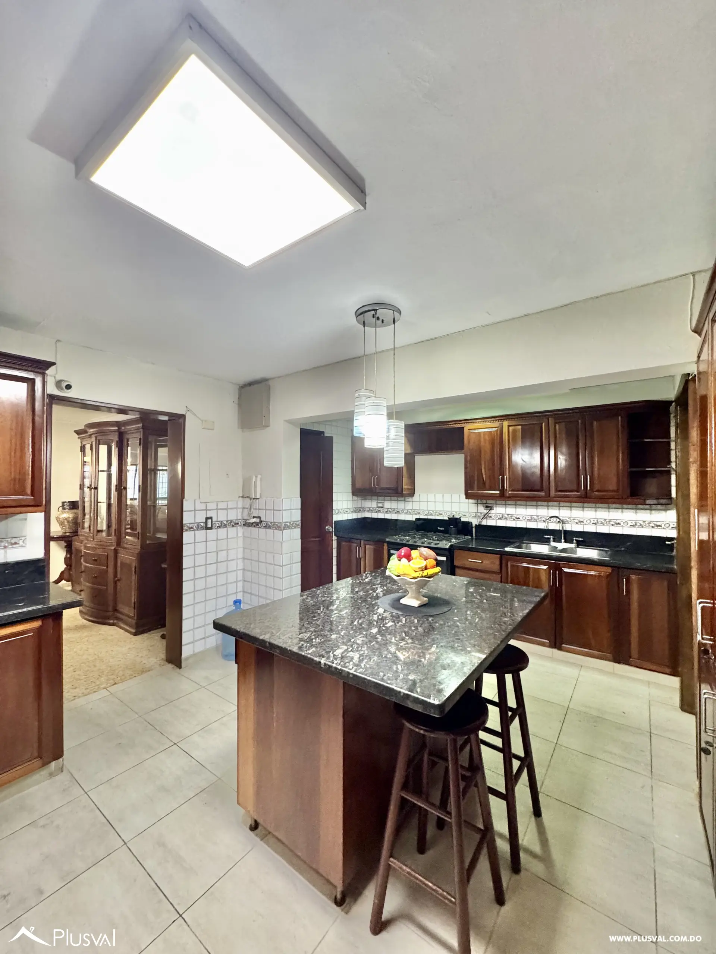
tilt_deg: +0.9
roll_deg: +0.3
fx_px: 386
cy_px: 477
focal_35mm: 14
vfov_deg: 102.1
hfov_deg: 85.7
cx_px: 358
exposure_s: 1/60
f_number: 2.2
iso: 400
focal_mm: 2.22
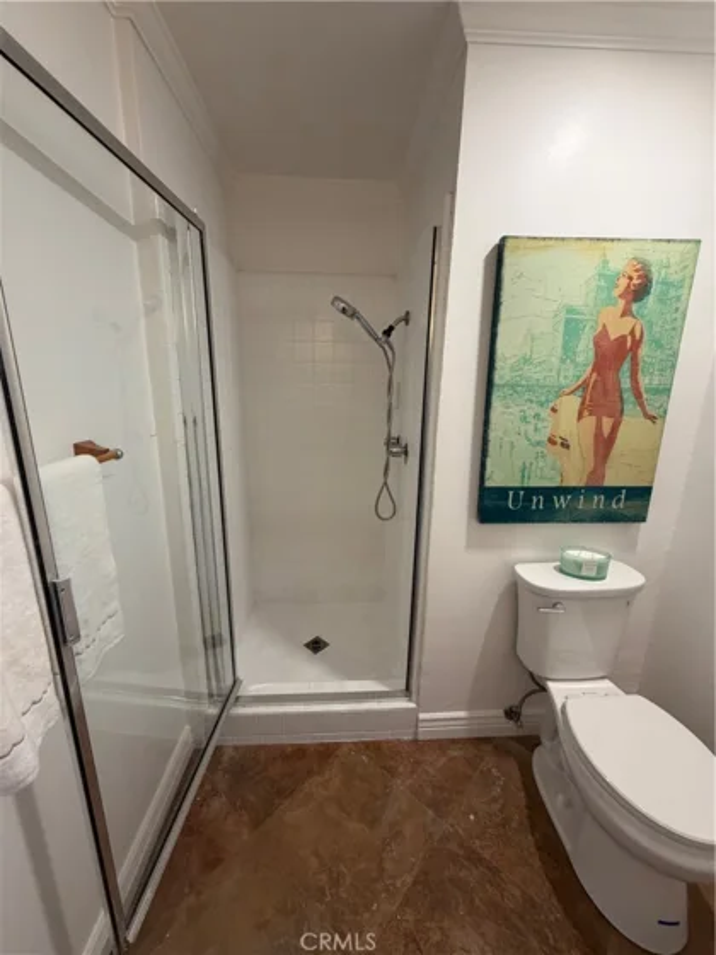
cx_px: 358
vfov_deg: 102.1
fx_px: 386
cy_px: 478
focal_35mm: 14
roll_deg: -0.4
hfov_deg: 85.7
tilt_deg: -12.6
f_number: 2.2
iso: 200
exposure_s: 1/60
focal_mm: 2.22
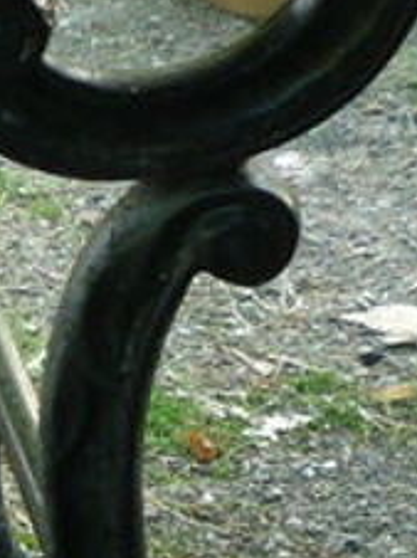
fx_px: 2848
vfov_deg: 11.0
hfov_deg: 8.1
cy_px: 648
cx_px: -353
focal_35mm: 177
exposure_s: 1/30
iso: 160
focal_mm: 5.2
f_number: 3.3
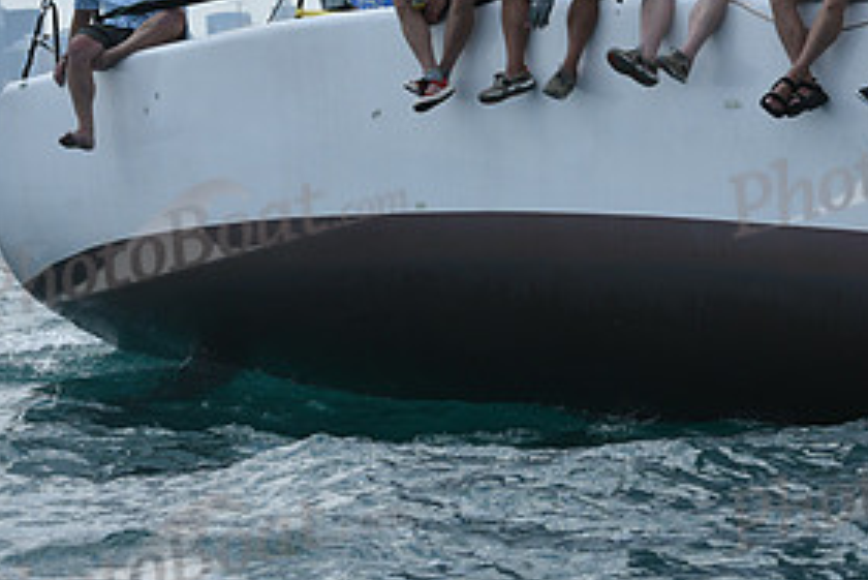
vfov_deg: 7.0
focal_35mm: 197
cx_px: 570
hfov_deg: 10.4
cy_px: 39
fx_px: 4752
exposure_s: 1/1250
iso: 250
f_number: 8
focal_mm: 95
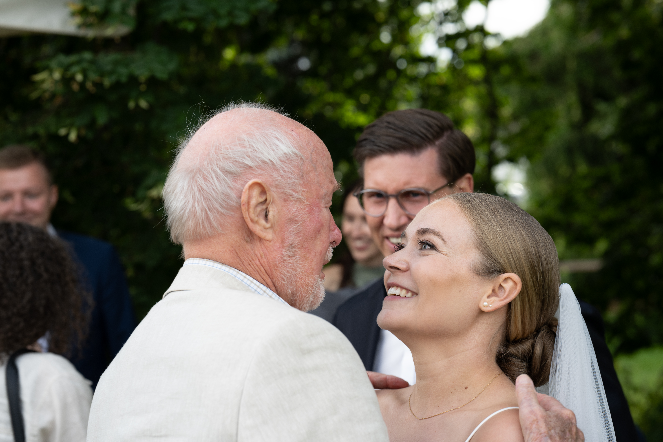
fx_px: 1565
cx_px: 332
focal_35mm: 85
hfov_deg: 23.9
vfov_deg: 16.1
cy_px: 221
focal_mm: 85
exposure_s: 1/125
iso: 160
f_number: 5.6
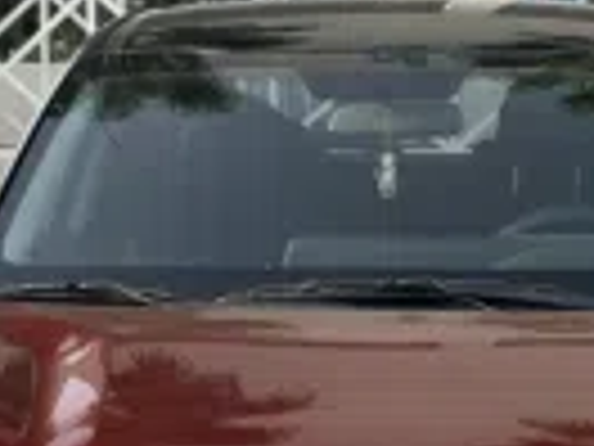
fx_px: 2162
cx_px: 212
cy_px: 419
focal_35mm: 126
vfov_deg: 11.7
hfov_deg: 15.6
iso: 32
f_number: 1.6
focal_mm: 4.2
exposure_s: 1/609
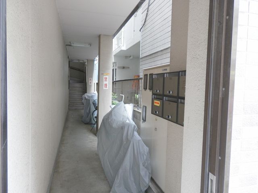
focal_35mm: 25
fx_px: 186
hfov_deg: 69.4
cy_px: 96
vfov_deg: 54.9
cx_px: 129
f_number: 3
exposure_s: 1/30
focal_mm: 4.5
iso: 200
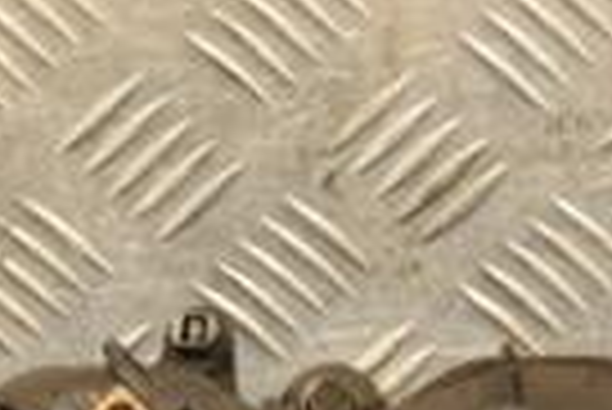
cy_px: 500
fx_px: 4493
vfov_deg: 5.2
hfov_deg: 7.8
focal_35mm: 264
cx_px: 382
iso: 800
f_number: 4.8
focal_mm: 40
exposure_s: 1/125
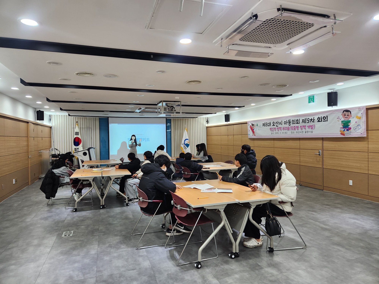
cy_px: 142
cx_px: 190
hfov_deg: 73.9
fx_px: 252
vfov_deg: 58.9
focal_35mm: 23
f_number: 1.8
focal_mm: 5.4
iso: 100
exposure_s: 1/120
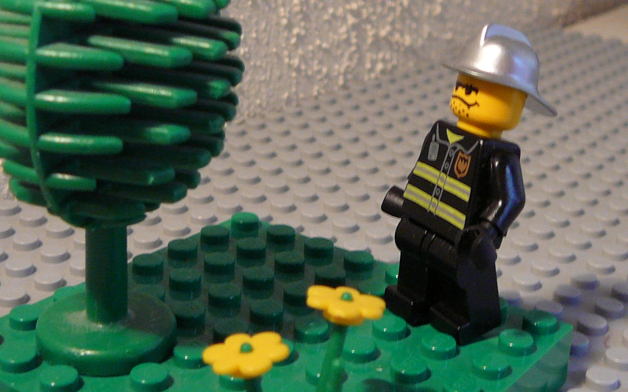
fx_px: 1027
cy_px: 99
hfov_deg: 34.0
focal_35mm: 60
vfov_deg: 21.5
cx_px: 320
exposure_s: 1/30
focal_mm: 5.2
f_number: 2.8
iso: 200
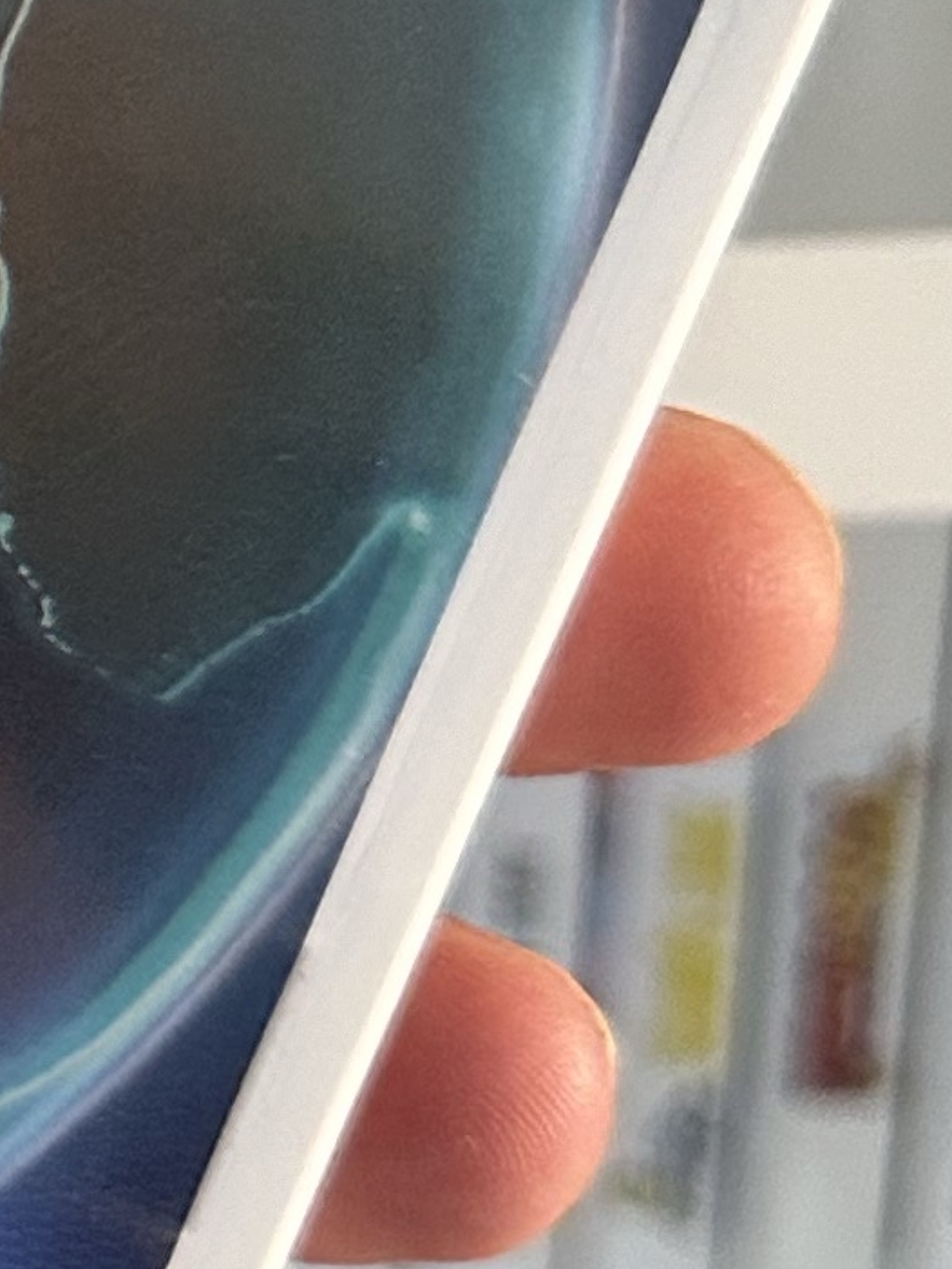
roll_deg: +4.0
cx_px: -1216
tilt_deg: -21.1
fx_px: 5059
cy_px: 121
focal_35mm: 138
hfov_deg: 9.7
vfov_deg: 14.2
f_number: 1.78
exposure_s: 1/50
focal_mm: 6.86
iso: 250
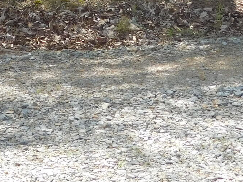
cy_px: -191
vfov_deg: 7.0
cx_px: -9
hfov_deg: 9.6
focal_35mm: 205
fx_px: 1440
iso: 125
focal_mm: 8
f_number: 3.7
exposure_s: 1/250
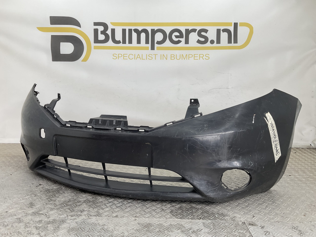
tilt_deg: -8.9
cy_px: 118
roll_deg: -1.8
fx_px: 265
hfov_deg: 61.7
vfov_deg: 48.2
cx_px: 158
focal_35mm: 29
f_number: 1.8
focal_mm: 3
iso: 16
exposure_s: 1/141
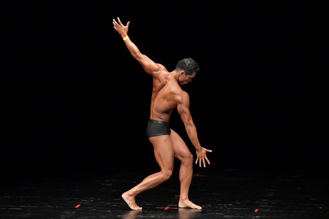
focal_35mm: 255
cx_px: 164
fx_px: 2329
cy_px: 110
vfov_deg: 5.4
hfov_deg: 8.1
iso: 4000
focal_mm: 170
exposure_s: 1/400
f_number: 5.6
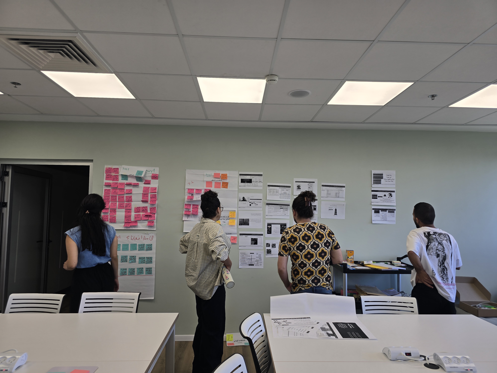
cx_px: 248
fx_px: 330
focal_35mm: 23
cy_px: 186
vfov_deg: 58.9
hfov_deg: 73.9
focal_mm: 6.3
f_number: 1.7
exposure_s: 1/114
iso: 12
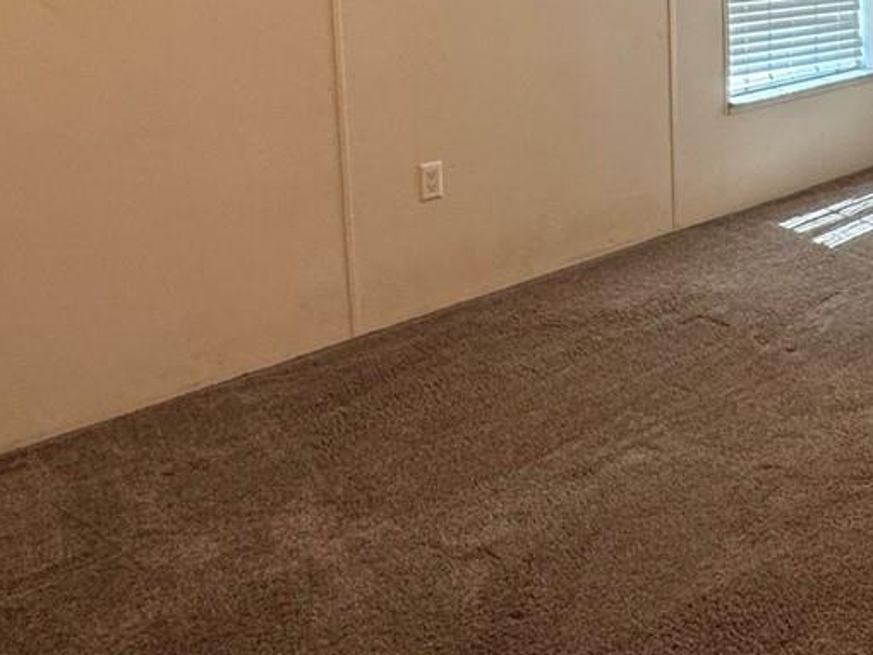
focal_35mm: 44
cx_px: 904
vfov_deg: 30.5
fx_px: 1110
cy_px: -5
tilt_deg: -7.2
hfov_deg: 37.6
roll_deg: -0.8
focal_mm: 2.22
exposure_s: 1/120
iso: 200
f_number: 2.2
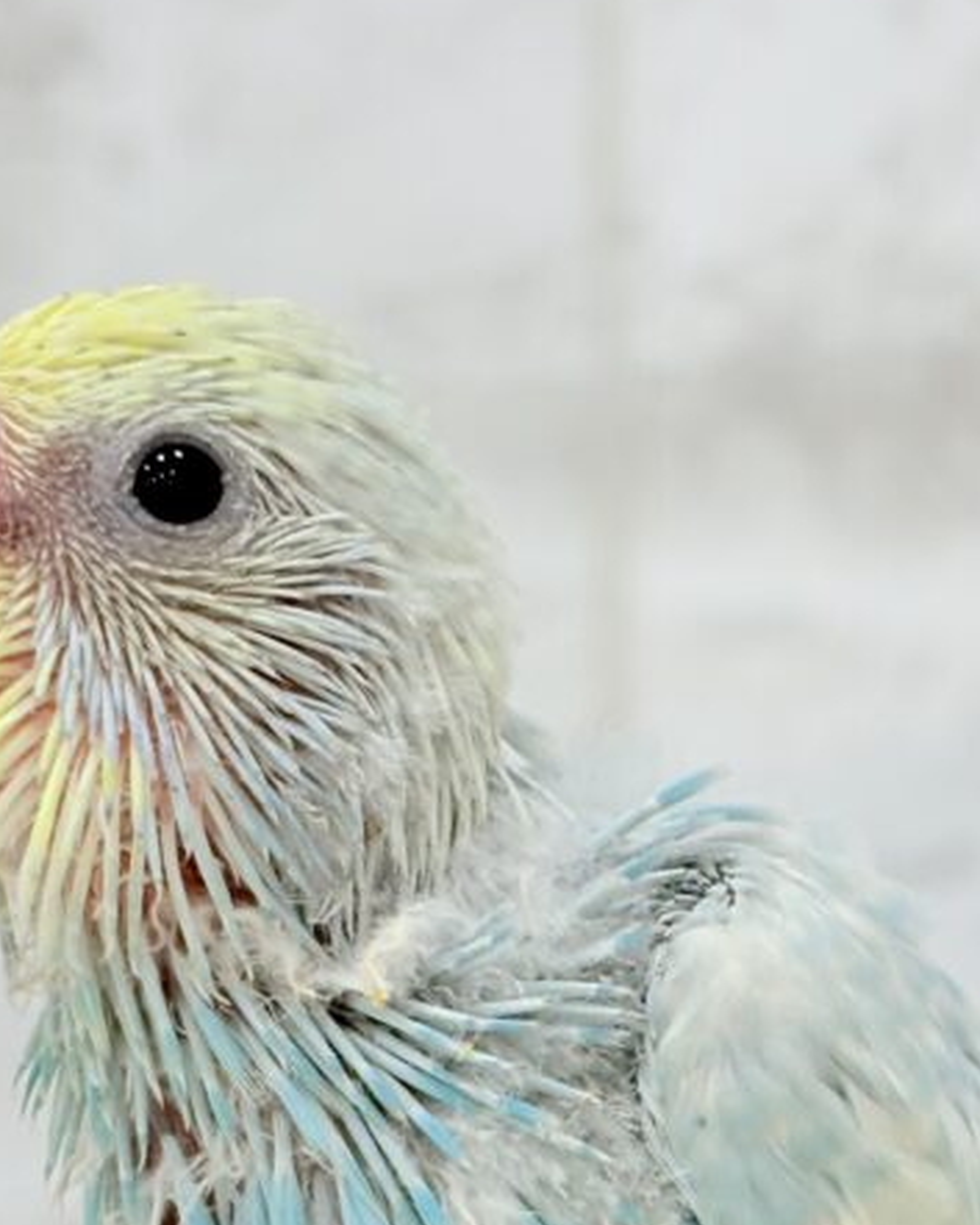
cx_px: 541
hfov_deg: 11.2
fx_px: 5001
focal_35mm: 138
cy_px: 1031
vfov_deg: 13.9
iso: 50
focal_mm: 5.96
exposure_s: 1/100
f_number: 1.6
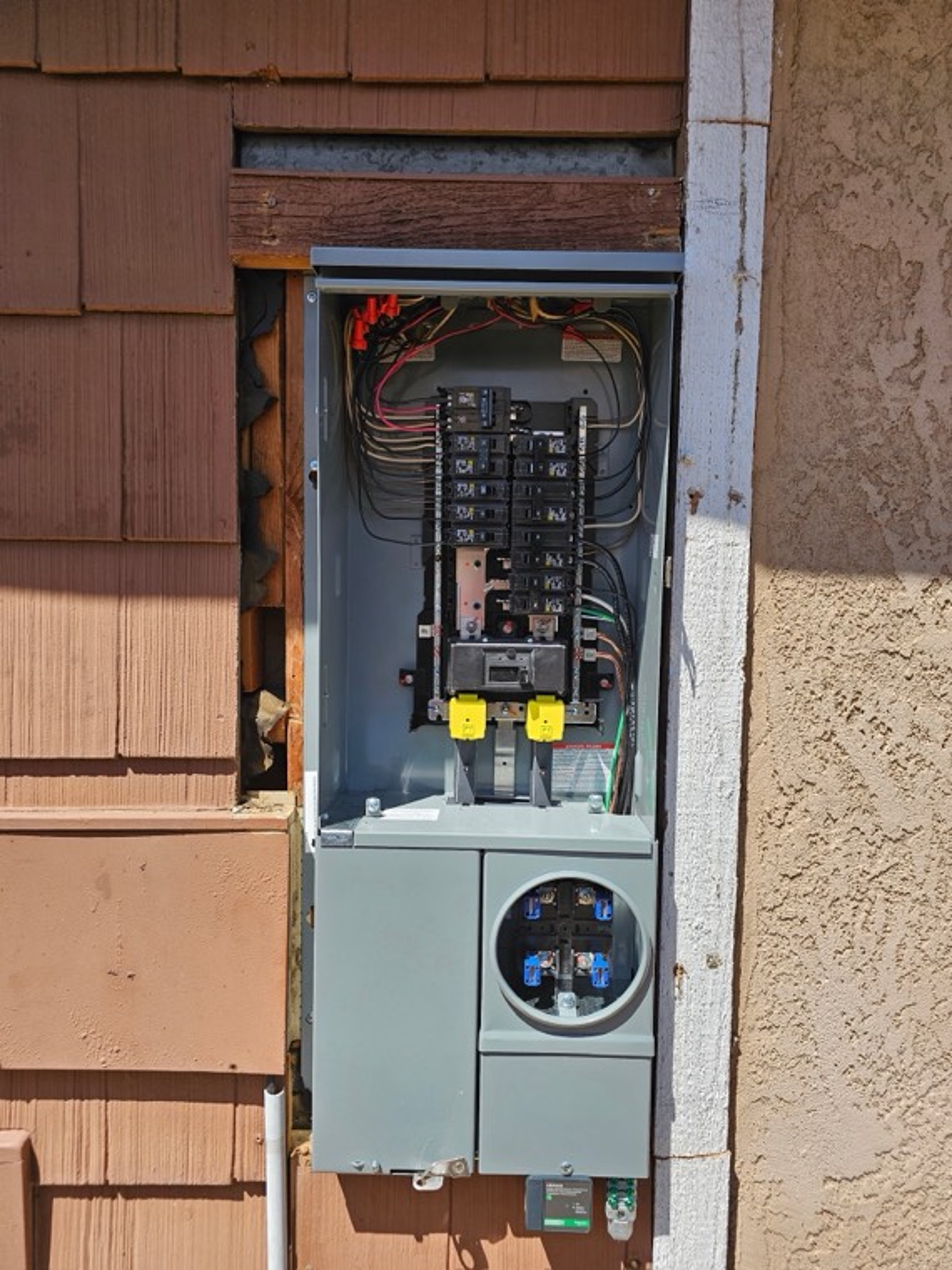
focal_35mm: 23
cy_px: 635
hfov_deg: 58.9
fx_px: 843
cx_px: 476
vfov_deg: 73.9
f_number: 1.7
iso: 20
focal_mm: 6.3
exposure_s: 1/1022
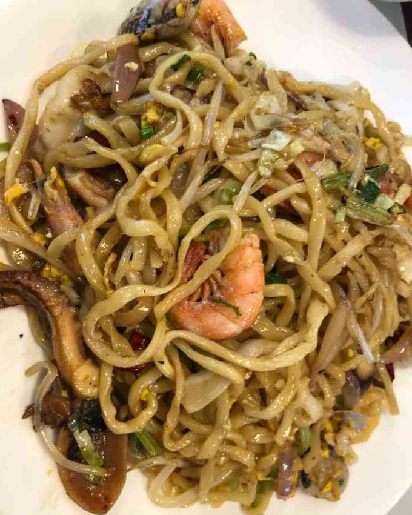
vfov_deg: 58.7
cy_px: 278
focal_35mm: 30
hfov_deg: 48.5
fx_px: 457
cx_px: 210
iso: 50
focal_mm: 4
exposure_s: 1/17
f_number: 1.8
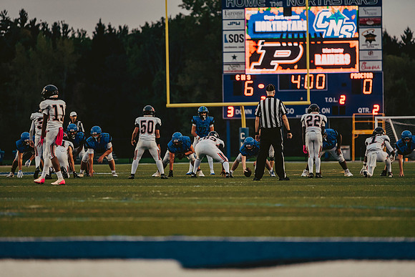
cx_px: 208
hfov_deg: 10.3
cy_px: 138
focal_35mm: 200
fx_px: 2306
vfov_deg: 6.9
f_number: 2.8
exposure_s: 1/1250
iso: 2000
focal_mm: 200
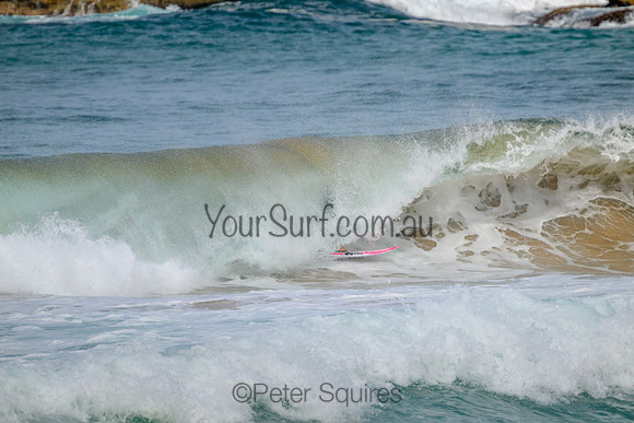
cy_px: 212
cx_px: 317
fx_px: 14092
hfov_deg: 2.6
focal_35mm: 800
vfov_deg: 1.7
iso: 640
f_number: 11
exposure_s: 1/2000
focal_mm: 800
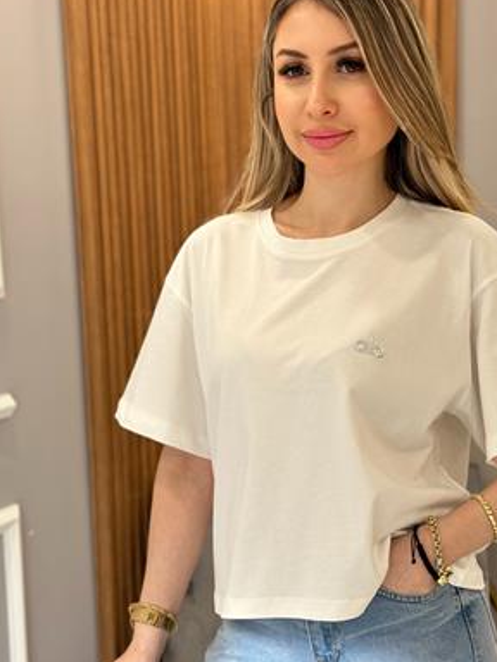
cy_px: 398
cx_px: 323
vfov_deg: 29.7
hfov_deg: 22.5
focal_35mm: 65
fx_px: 1244
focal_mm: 6.86
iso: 125
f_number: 1.78
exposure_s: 1/110
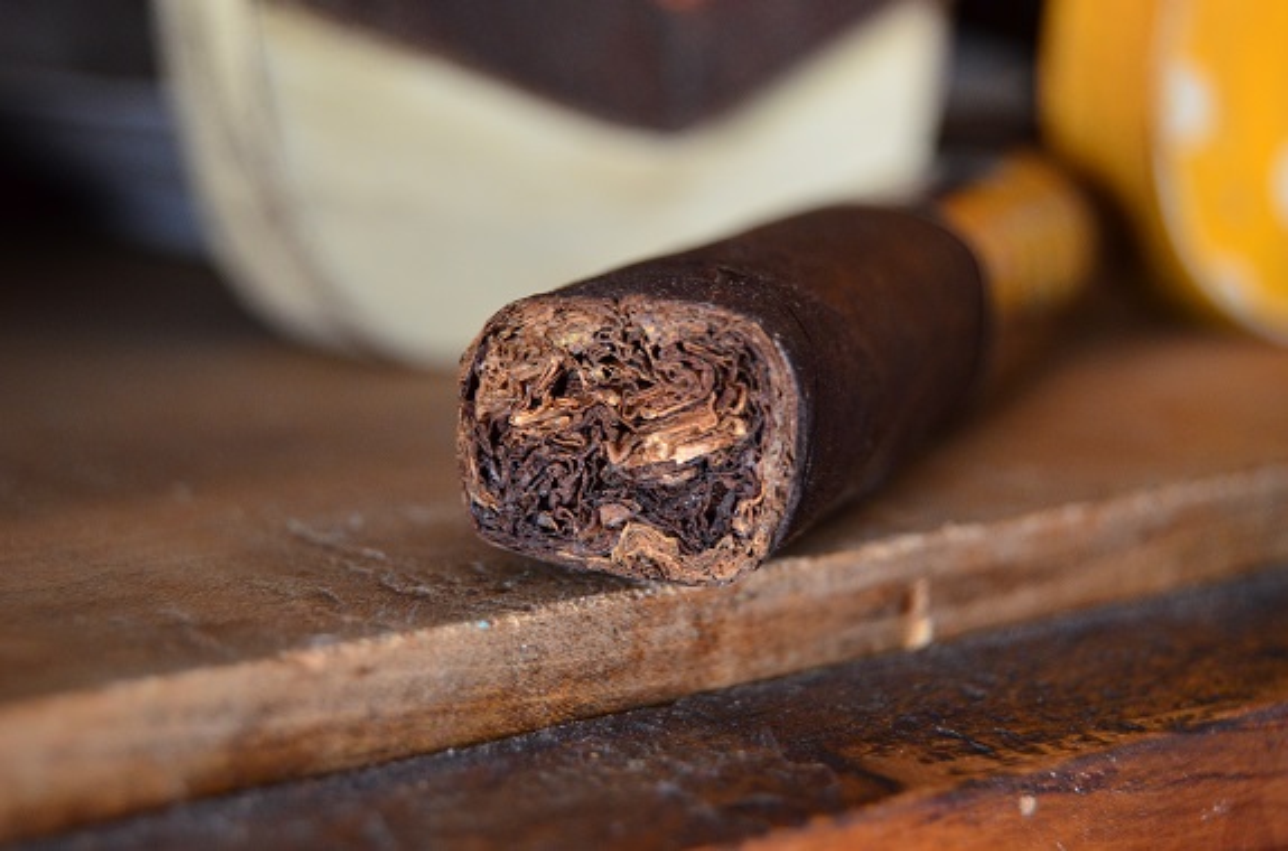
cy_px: 426
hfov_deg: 24.7
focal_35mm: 82
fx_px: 2944
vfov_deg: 16.5
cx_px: 644
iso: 1250
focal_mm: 55
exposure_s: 1/30
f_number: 5.6
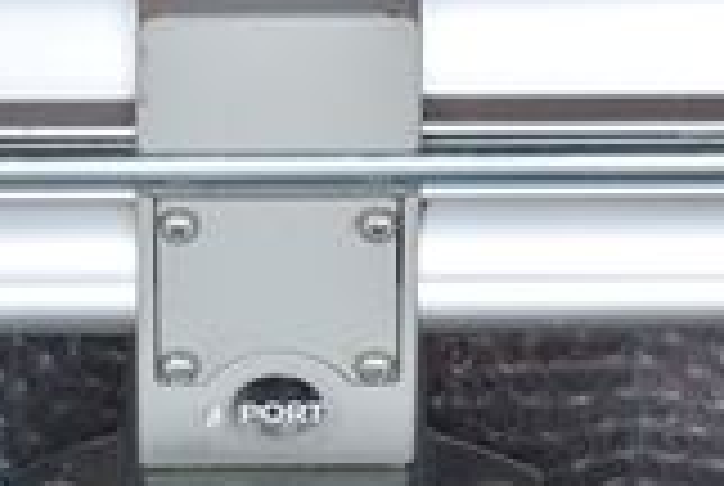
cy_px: 63
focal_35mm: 363
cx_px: 306
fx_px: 7314
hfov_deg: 5.7
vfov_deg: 3.8
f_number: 6.3
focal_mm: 78
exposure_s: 1/250
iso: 1250
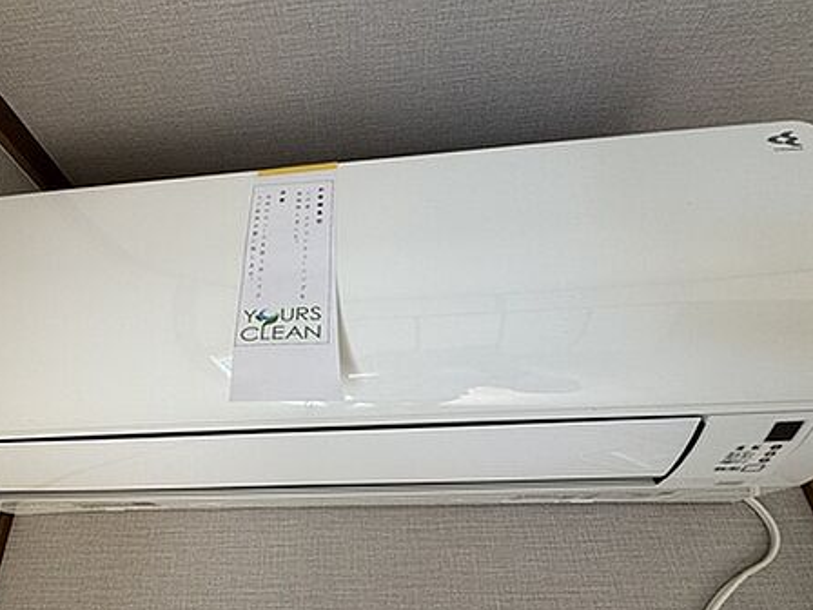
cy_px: 372
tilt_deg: +26.1
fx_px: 470
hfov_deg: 81.0
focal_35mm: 20
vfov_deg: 65.2
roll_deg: +0.7
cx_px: 336
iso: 64
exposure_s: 1/99
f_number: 2.2
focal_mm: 2.22
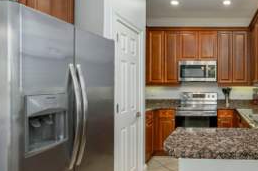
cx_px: 217
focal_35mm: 26
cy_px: 86
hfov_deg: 61.8
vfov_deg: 49.4
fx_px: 186
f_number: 9
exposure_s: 1/8
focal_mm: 14
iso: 250
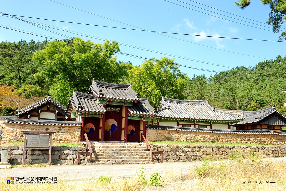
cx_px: 143
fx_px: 302
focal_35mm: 38
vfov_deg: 35.0
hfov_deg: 50.7
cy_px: 96
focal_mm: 38
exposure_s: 1/15
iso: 200
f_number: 22
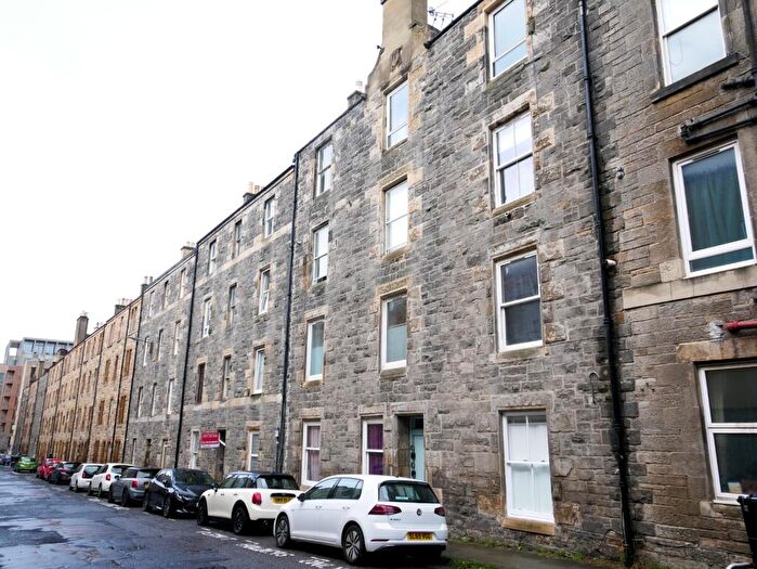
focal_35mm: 28
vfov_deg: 49.8
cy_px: 284
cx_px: 378
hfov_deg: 63.4
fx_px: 613
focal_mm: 14
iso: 200
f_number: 4.5
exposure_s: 1/160
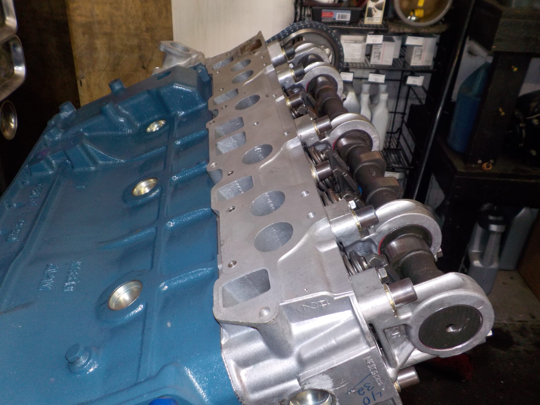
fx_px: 468
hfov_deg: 60.0
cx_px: 270
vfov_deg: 46.8
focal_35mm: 30
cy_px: 202
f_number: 3.3
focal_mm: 4.1
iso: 200
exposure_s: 1/30
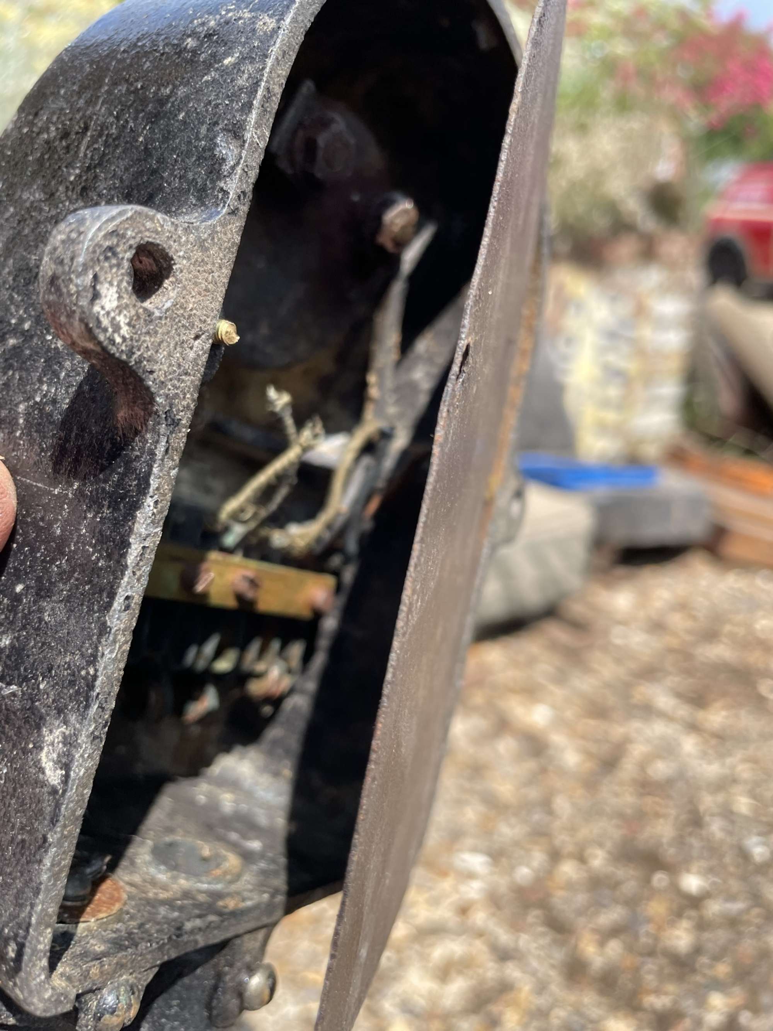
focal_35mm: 26
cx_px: 386
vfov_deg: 67.3
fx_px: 774
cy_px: 516
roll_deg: -1.4
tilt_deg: -18.2
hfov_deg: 53.1
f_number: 1.6
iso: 32
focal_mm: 4.2
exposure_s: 1/1511
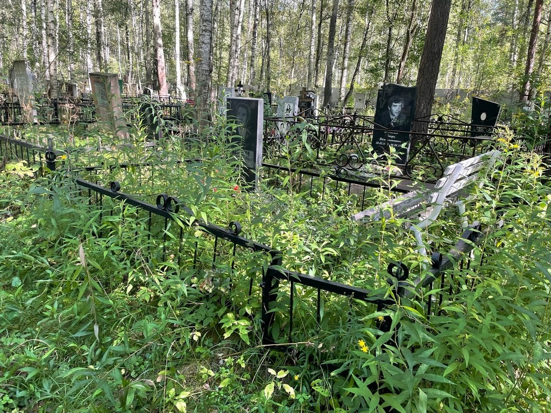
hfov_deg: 67.3
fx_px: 414
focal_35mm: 26
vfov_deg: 53.1
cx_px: 276
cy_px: 206
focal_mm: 4.2
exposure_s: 1/121
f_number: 1.6
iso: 40
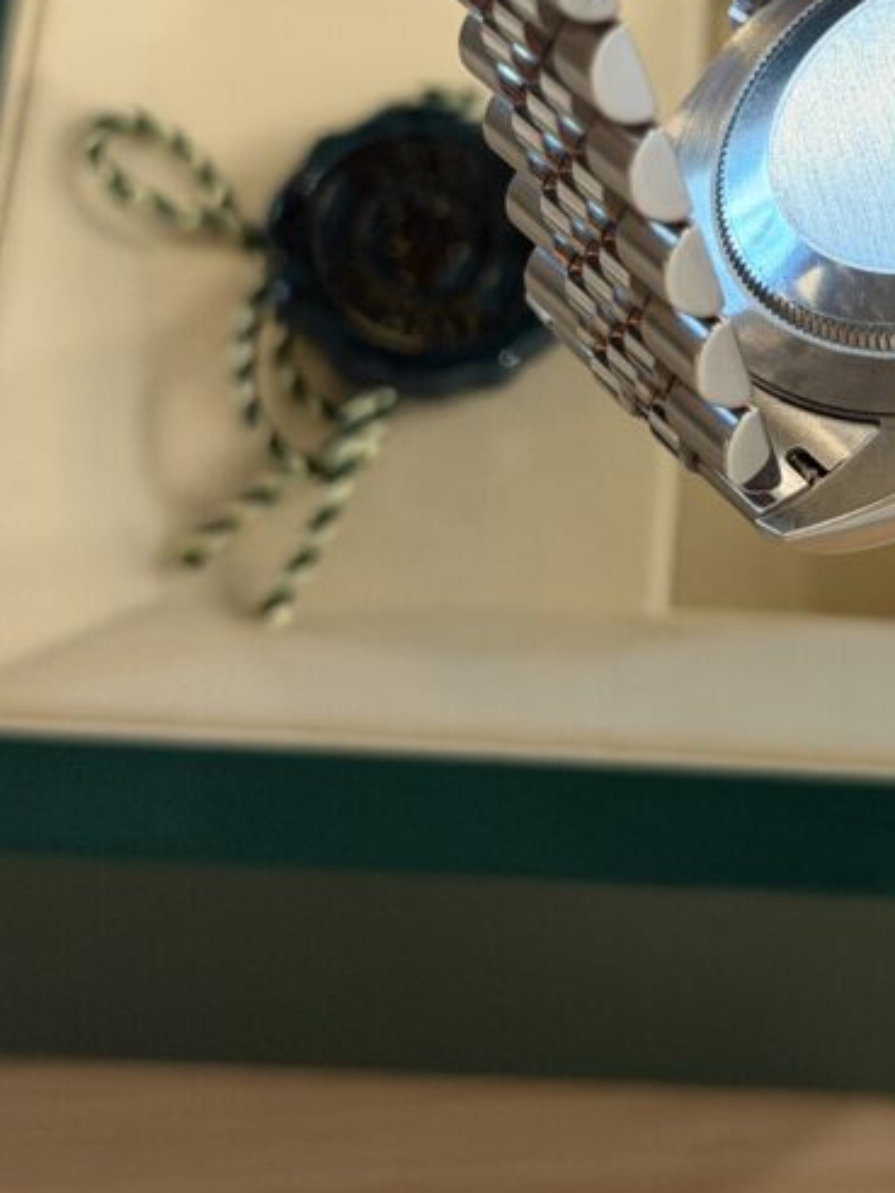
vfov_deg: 19.3
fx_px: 3447
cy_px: 160
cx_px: 924
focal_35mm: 100
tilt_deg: -57.1
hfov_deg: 14.5
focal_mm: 6.76
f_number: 1.78
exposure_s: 1/40
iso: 200
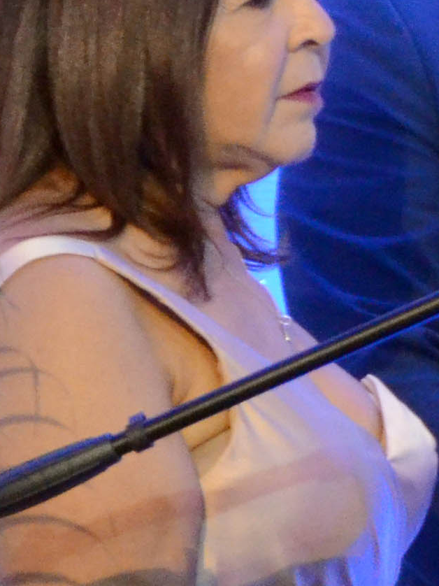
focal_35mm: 491
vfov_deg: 4.0
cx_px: 1349
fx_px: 8307
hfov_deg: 3.0
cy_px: 138
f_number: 5
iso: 3200
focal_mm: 58
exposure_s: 1/50
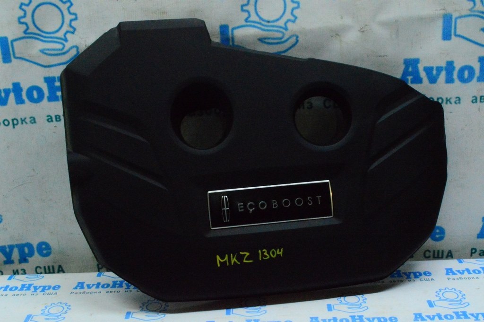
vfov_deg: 28.0
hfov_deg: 41.1
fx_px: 645
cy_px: 161
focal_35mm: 48
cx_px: 242
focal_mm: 32
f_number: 29
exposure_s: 1/60
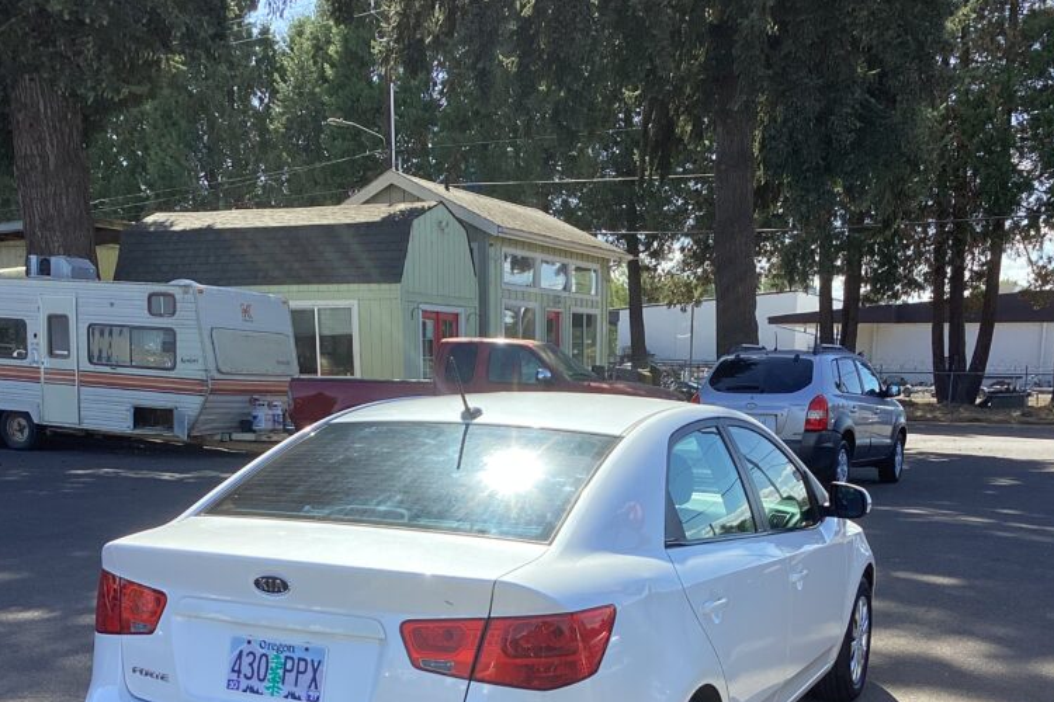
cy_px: 646
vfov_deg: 29.1
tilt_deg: -12.3
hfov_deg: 44.5
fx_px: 1288
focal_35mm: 44
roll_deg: -1.0
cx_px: 534
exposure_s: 1/543
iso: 25
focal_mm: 3.3
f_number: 2.4
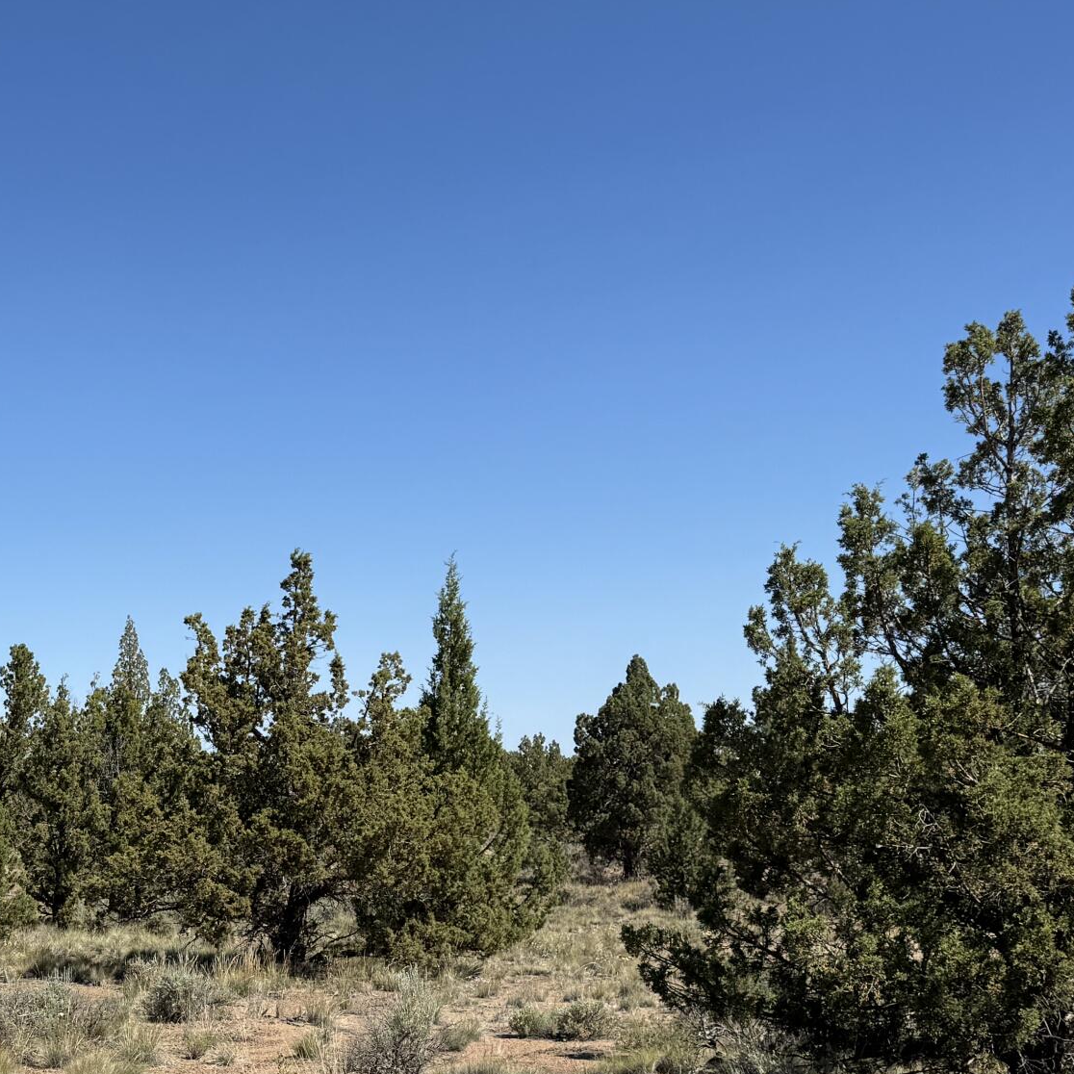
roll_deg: +0.5
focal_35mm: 57
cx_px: -94
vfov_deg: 29.4
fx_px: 2001
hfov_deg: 27.6
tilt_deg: -1.8
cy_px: 846
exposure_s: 1/4049
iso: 80
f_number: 1.78
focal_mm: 6.76
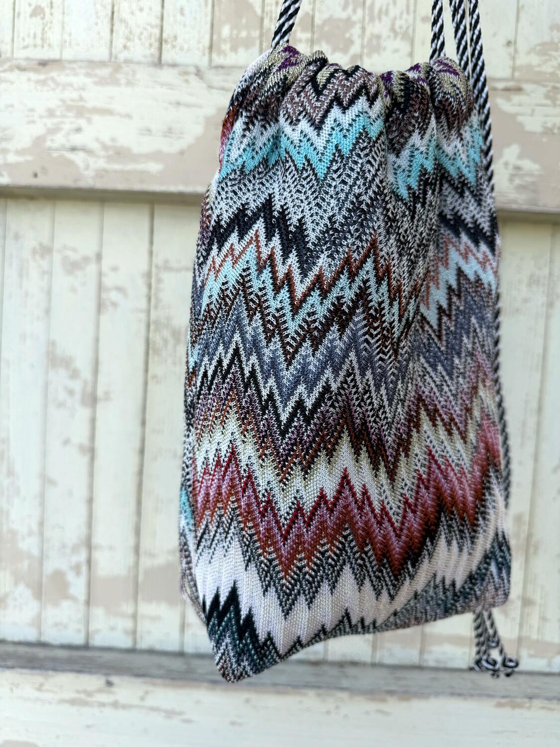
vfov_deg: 71.6
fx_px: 518
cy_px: 374
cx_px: 280
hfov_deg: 56.8
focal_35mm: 24
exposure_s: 1/822
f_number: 1.78
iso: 80
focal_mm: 6.76
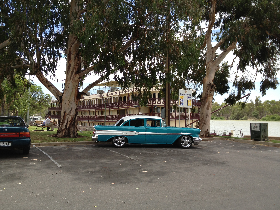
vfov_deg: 40.7
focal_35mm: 35
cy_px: 105
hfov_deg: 52.6
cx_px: 140
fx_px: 283
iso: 50
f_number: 2.4
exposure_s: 1/1042
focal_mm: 4.28
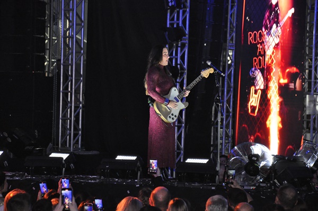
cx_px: 159
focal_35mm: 158
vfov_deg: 8.7
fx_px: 1390
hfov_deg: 13.1
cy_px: 106
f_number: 5.6
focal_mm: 105
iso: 3200
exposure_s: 1/60
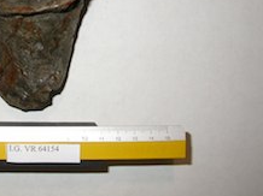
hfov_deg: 28.2
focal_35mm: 67
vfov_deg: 21.6
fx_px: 508
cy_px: 41
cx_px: 41
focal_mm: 7.85
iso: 100
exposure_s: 1/60
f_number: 2.6
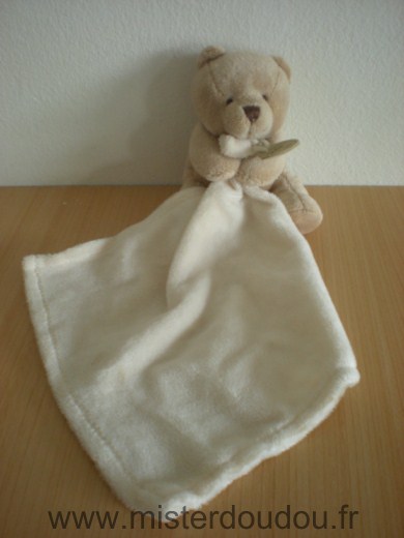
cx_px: 202
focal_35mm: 38
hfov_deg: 37.7
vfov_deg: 49.0
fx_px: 591
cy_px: 269
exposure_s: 1/8
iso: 202
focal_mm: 6.3
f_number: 3.1
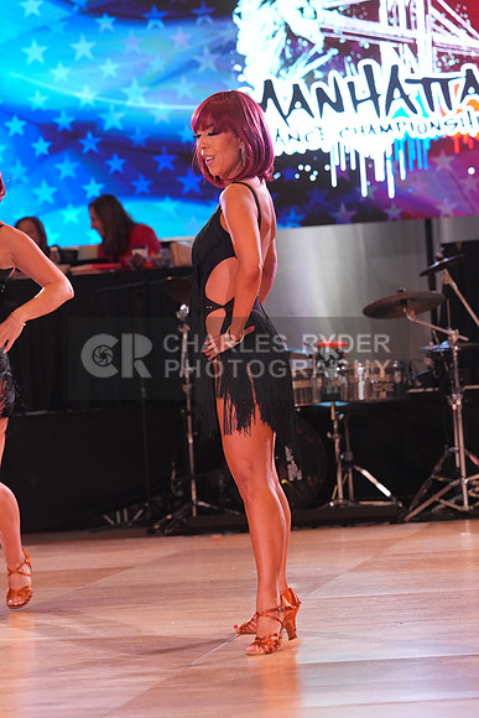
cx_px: 240
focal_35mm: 140
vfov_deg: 14.7
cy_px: 359
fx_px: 2792
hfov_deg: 9.8
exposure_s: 1/320
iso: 4000
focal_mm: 140
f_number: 5
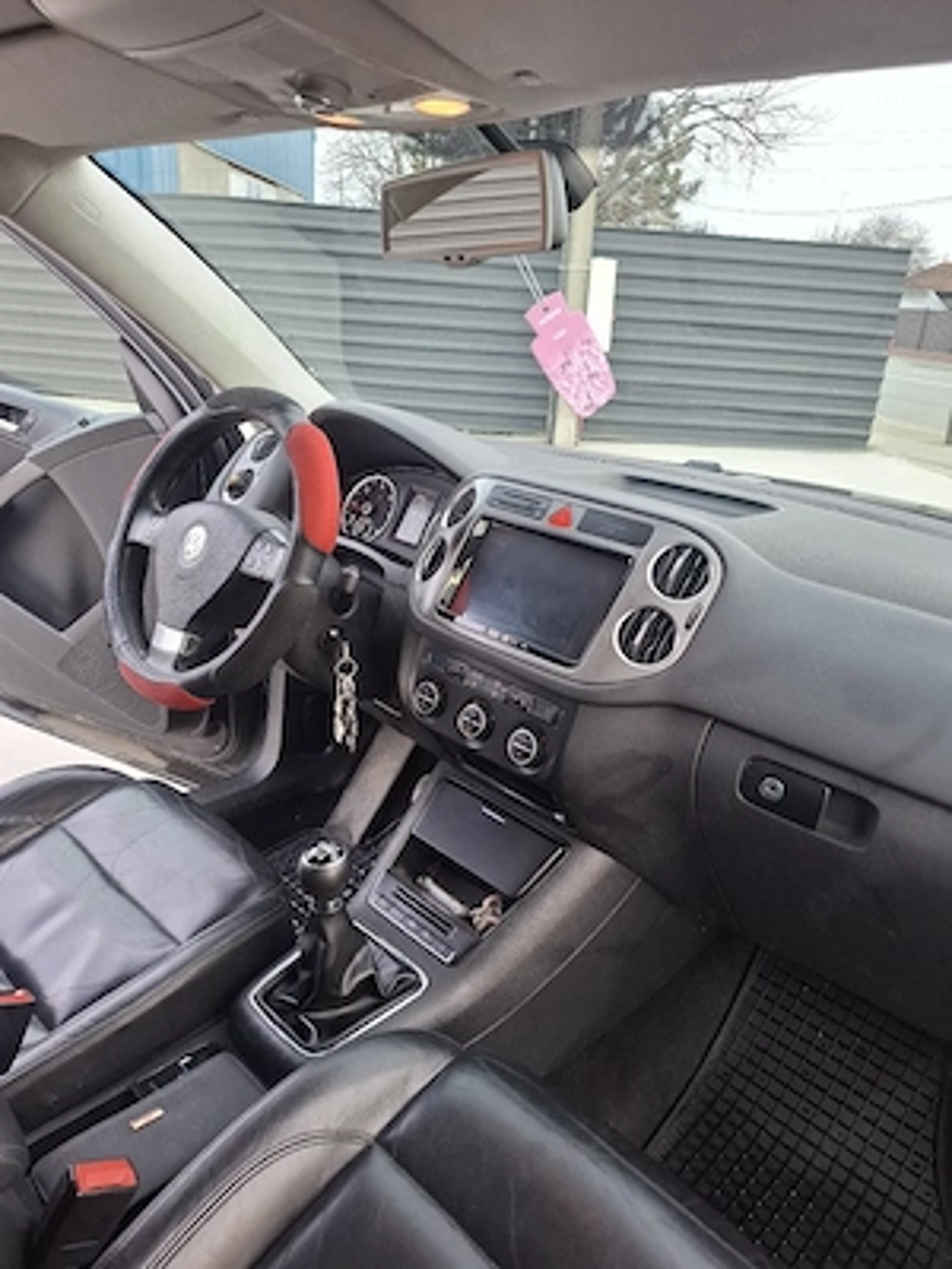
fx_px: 843
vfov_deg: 73.9
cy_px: 634
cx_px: 476
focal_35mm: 23
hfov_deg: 58.9
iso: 64
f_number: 1.8
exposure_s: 1/100
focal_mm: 5.54
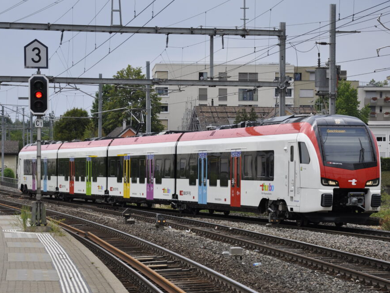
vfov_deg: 10.7
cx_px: 229
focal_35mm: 138
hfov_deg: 14.3
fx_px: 1555
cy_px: 170
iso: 400
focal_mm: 70
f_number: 5.3
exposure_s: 1/1000
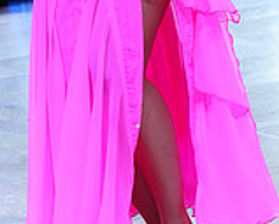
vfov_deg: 6.4
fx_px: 1978
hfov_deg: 8.1
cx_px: 99
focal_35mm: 239
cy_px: -74
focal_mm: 70
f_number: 6.3
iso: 6400
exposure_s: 1/400
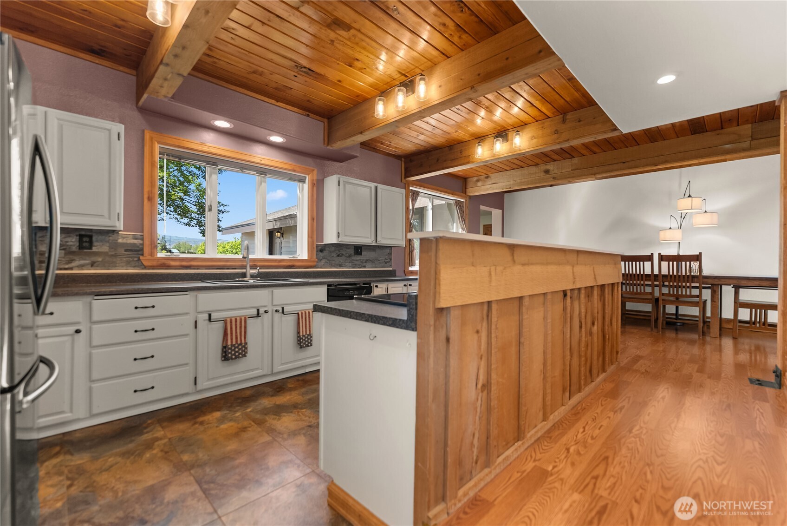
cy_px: 263
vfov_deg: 76.7
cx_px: 394
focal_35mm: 15
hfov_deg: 99.6
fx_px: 332
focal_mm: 15.2
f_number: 2.8
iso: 400
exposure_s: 1/15
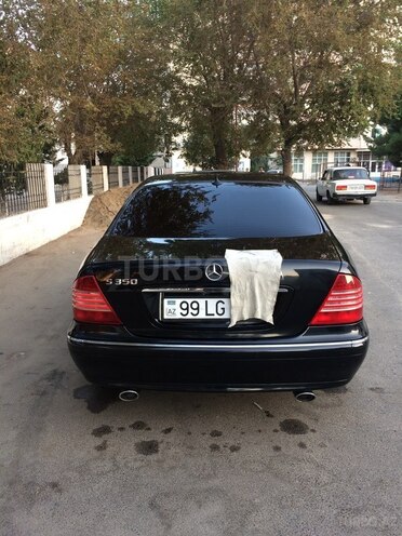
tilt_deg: -14.3
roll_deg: +1.7
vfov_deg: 61.7
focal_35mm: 29
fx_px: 449
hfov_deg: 48.2
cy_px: 268
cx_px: 201
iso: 50
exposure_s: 1/50
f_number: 2.2
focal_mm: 4.15
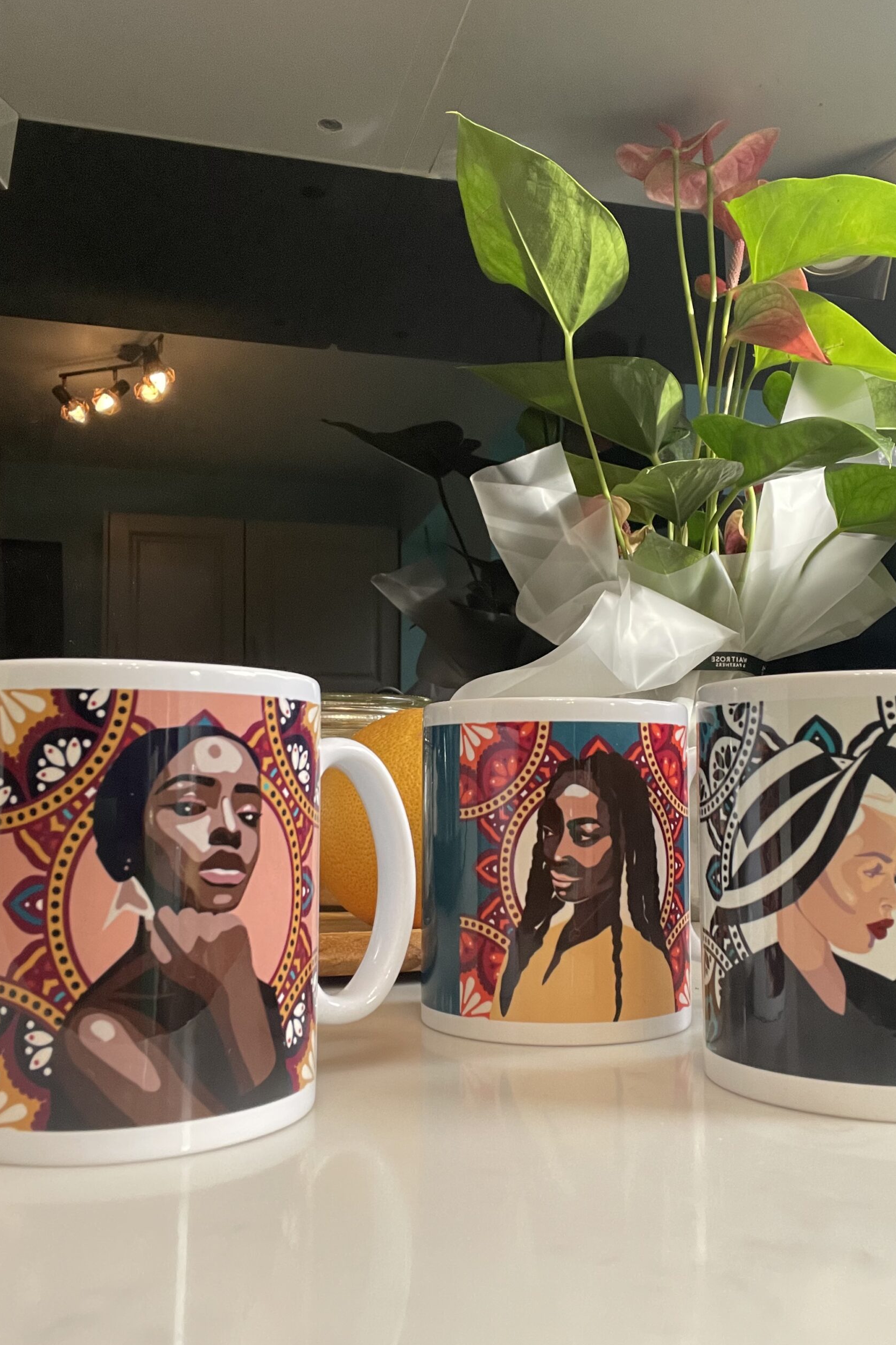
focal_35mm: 32
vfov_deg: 58.7
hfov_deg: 41.1
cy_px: 675
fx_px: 1195
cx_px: 498
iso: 320
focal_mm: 2.71
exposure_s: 1/60
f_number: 2.2
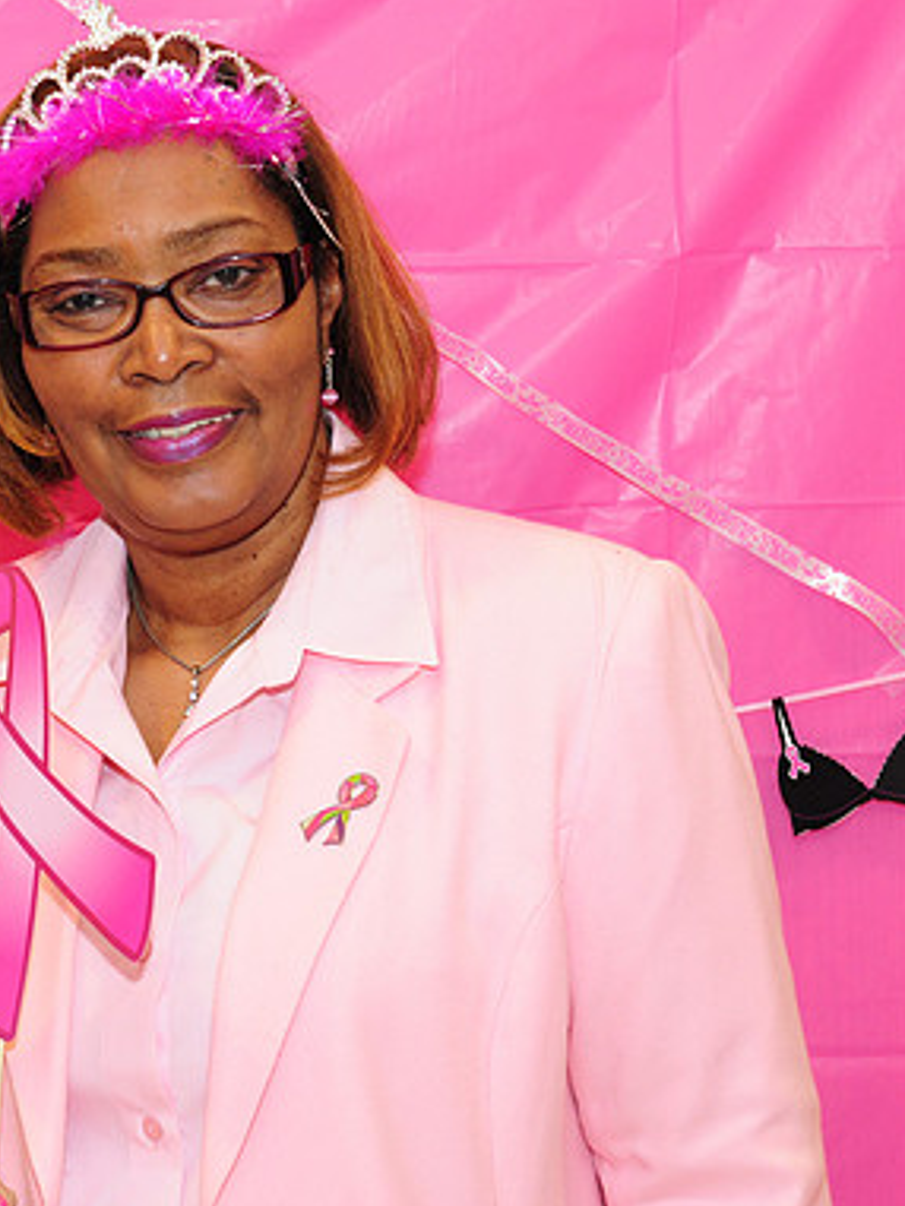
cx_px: 66
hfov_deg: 12.9
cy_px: 603
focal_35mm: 114
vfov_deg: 17.3
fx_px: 3972
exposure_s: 1/60
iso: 640
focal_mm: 52
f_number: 5.6
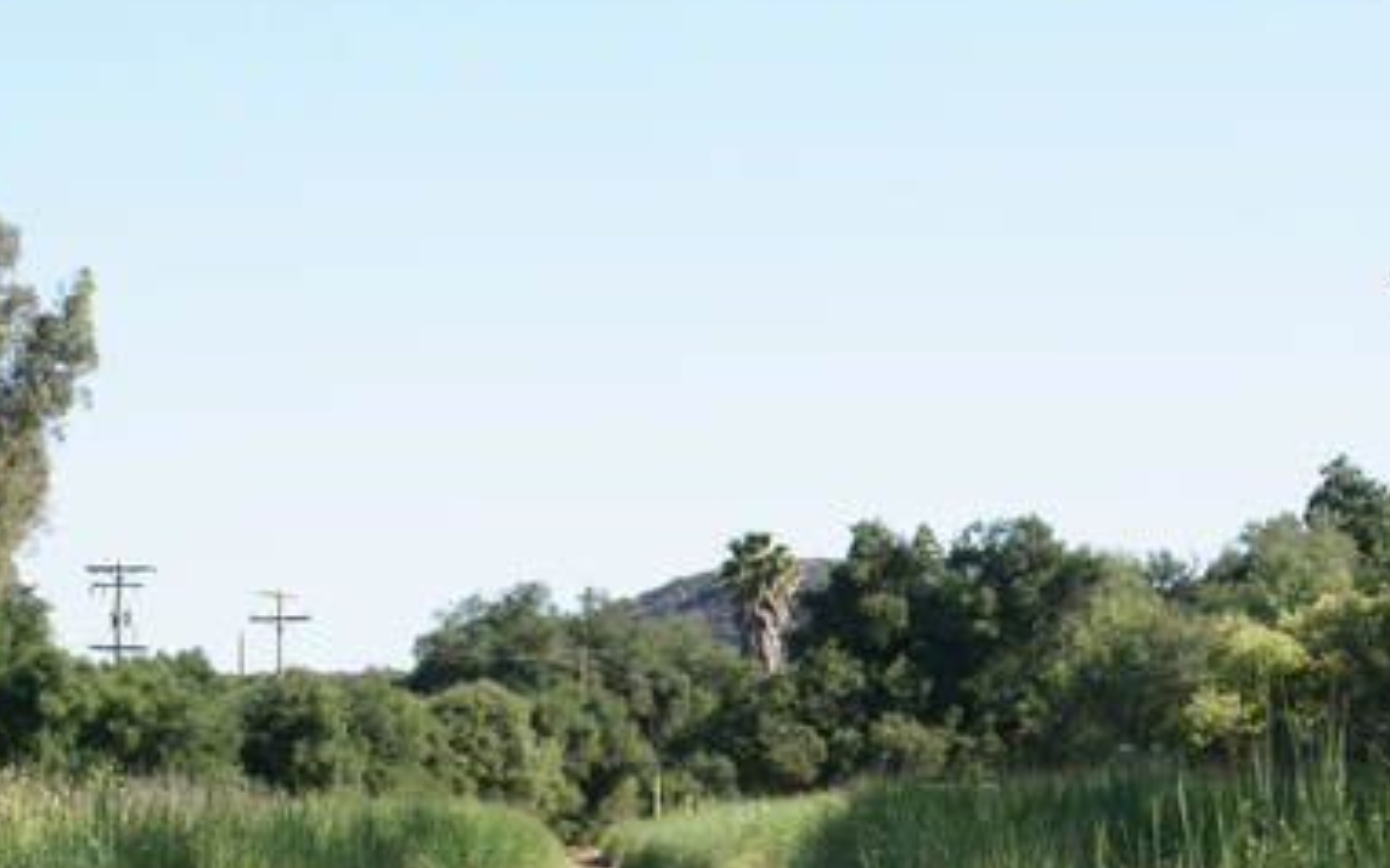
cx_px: 673
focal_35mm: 135
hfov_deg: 15.5
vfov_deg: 9.7
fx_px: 5113
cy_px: 799
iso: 100
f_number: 9
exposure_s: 1/160
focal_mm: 45
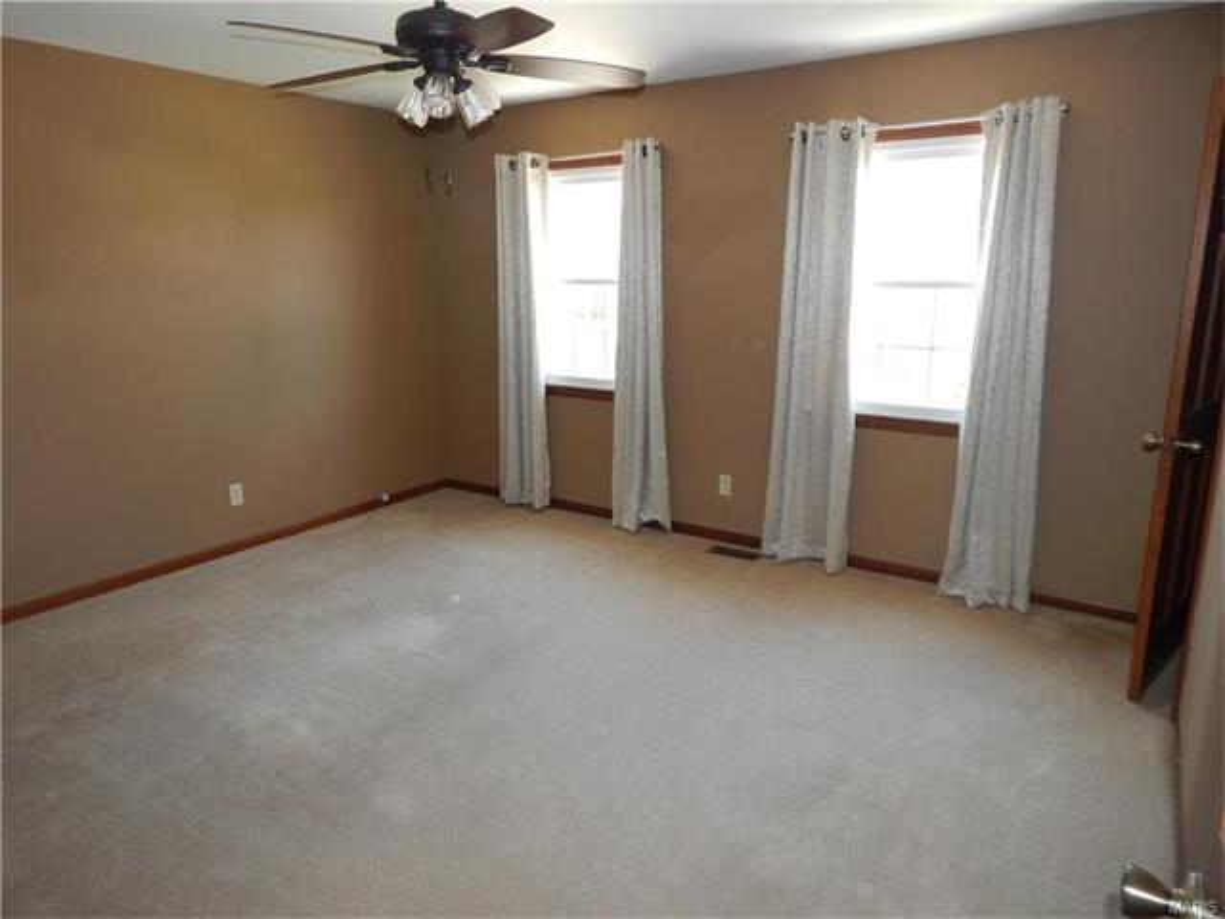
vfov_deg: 61.1
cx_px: 612
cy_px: 460
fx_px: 779
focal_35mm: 22
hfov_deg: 76.4
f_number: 3
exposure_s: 1/30
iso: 200
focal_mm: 4
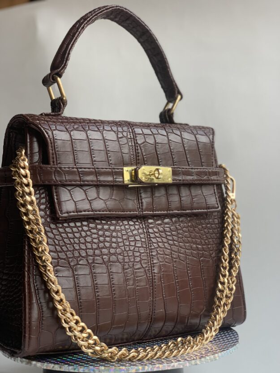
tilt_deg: +4.3
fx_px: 561
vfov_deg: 36.8
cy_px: 186
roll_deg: +1.3
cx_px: 140
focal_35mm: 52
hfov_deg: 28.0
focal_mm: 6
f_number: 2.4
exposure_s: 1/122
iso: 32
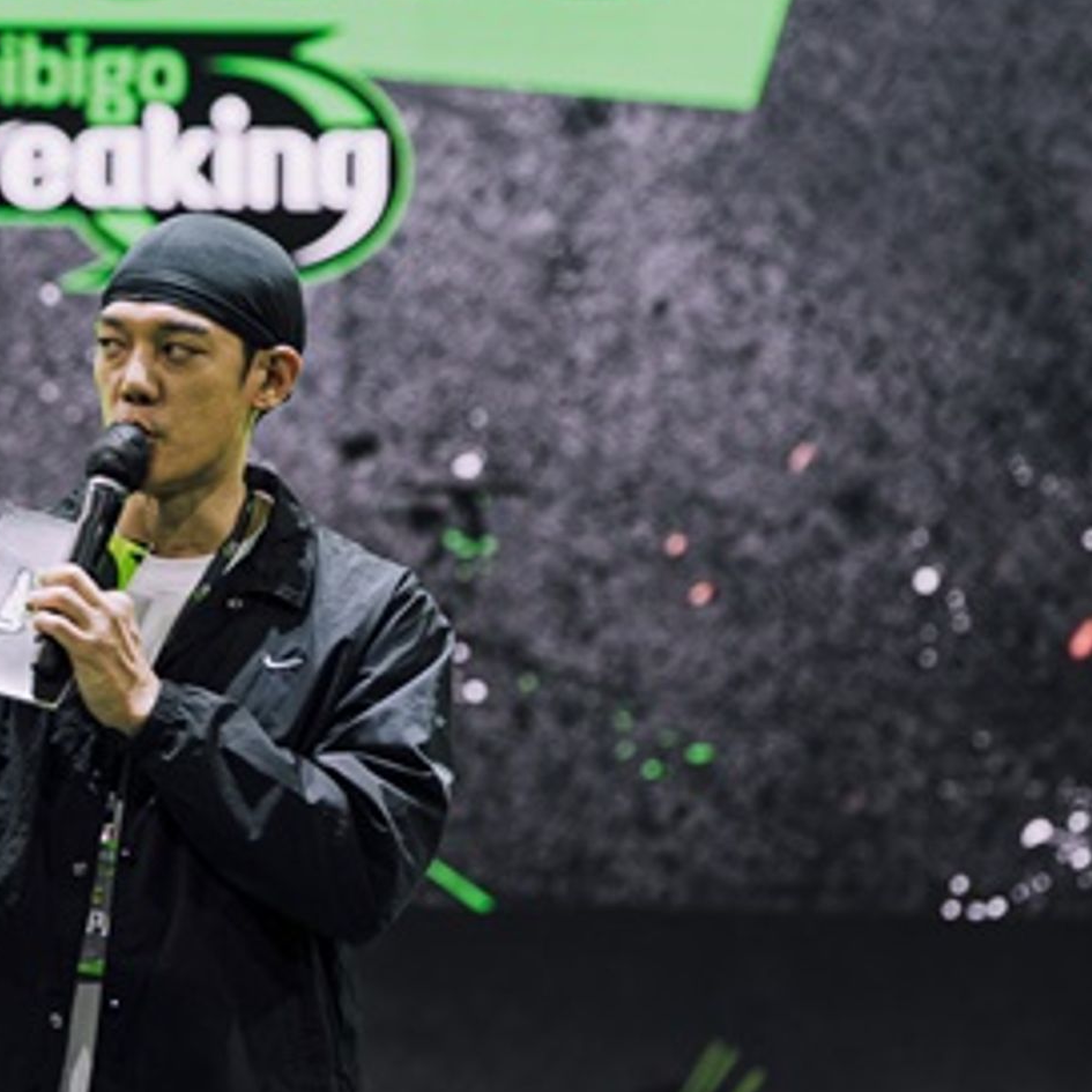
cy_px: 247
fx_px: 9708
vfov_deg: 6.4
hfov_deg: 6.4
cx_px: 154
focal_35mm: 272
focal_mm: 105
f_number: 2.8
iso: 720
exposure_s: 1/200
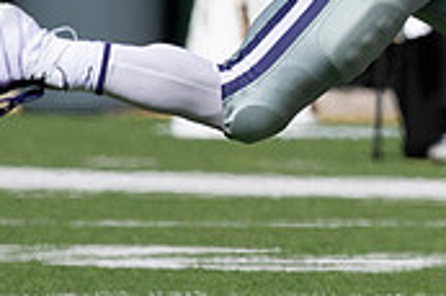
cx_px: 617
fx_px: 31450
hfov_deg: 0.8
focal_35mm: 2541
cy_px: 7
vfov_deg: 0.5
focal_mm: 380
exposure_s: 1/1250
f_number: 5.6
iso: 140
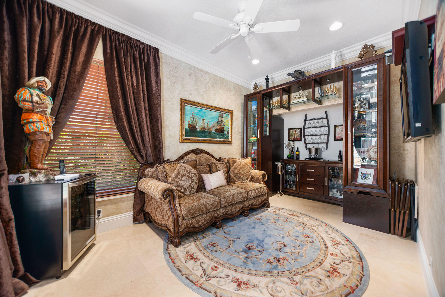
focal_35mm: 14
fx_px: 173
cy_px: 148
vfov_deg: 81.2
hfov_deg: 104.2
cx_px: 222
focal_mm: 14
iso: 320
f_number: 7.1
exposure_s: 1/2
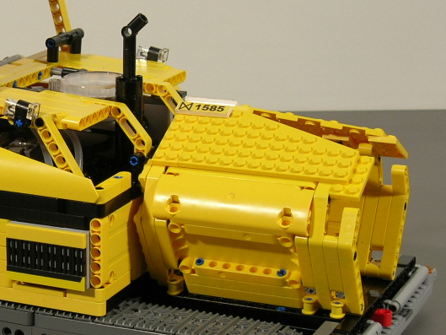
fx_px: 1521
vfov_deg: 12.6
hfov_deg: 16.5
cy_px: 203
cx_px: 40
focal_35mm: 118
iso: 64
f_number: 3.5
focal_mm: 12.7
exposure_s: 1/17.2
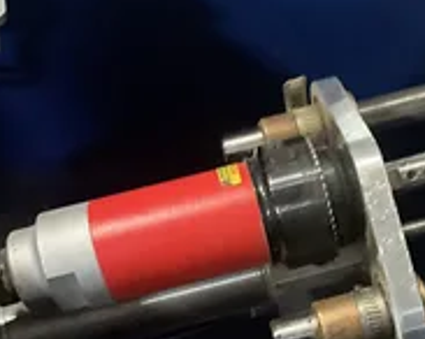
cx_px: 288
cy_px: 265
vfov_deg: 24.2
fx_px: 779
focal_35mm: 62
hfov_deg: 30.3
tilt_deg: -56.9
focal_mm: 3
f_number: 1.8
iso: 640
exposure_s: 1/24
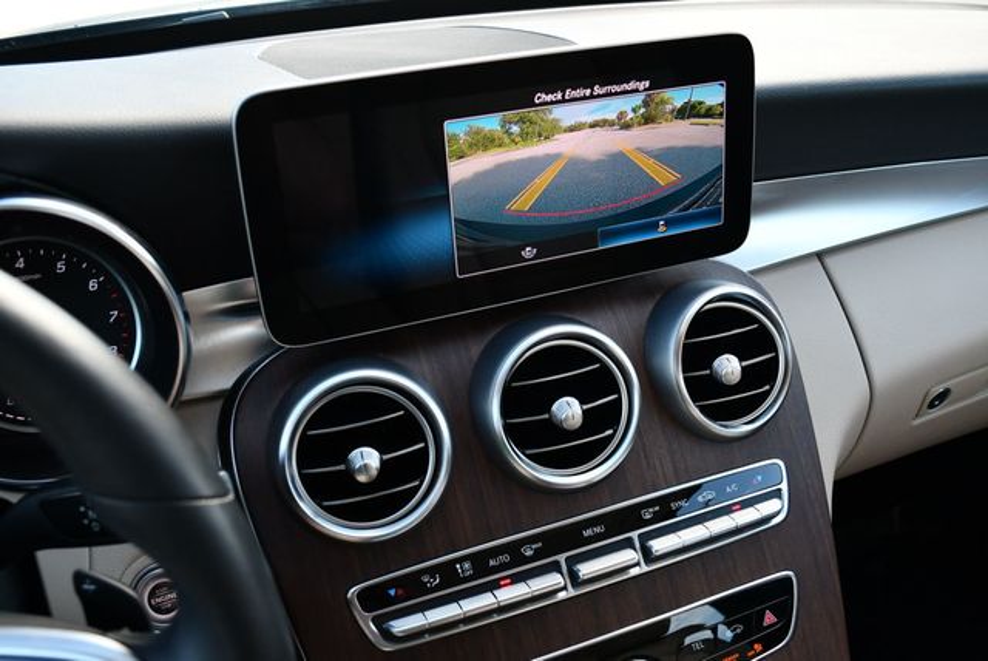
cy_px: 330
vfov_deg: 36.9
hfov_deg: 53.1
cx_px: 494
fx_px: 989
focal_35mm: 36
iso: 400
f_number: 4
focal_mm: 18
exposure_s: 1/250
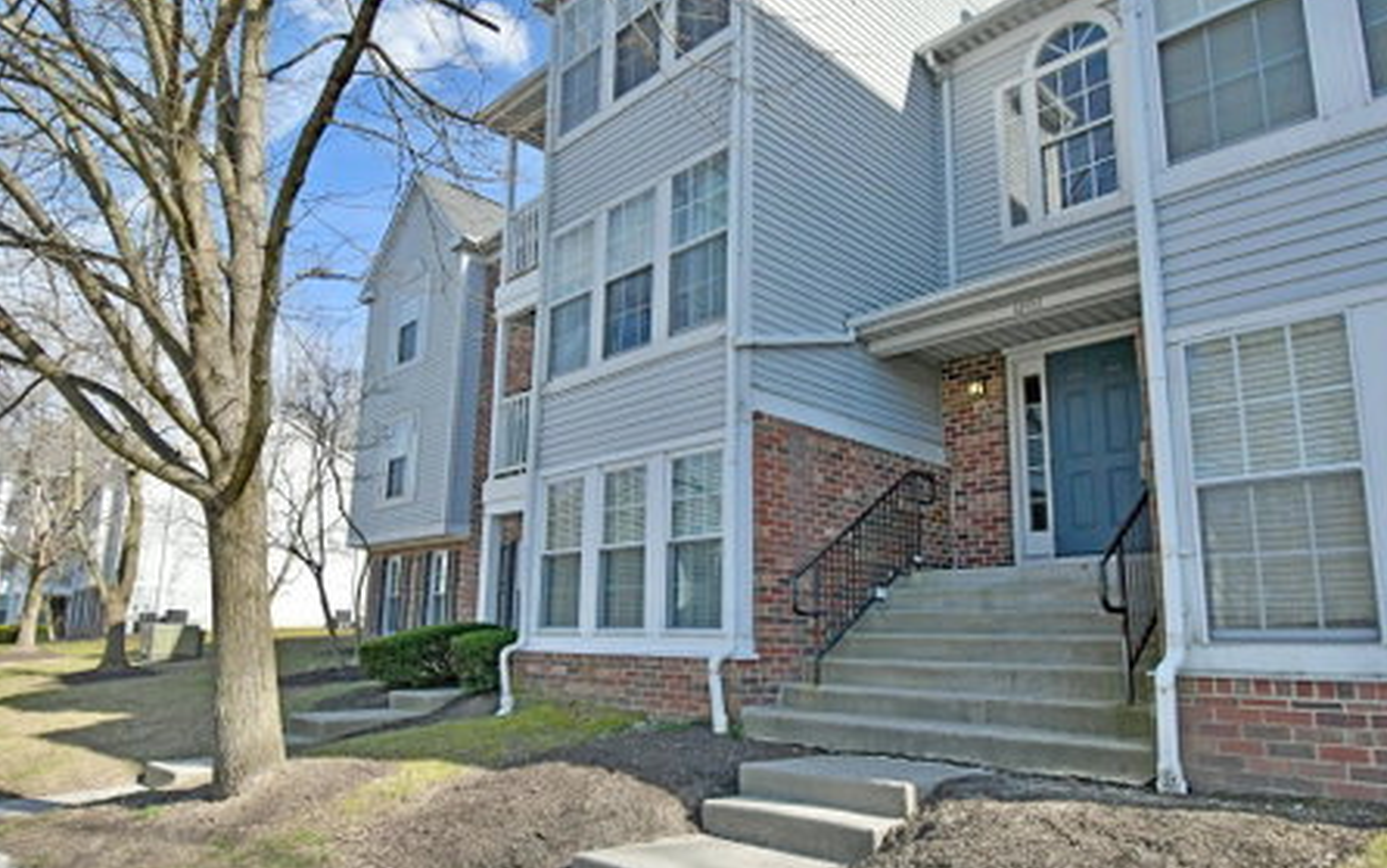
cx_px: 692
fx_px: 870
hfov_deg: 77.1
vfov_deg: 52.9
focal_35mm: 23
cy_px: 476
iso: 3200
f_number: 7.1
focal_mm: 14
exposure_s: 1/8000
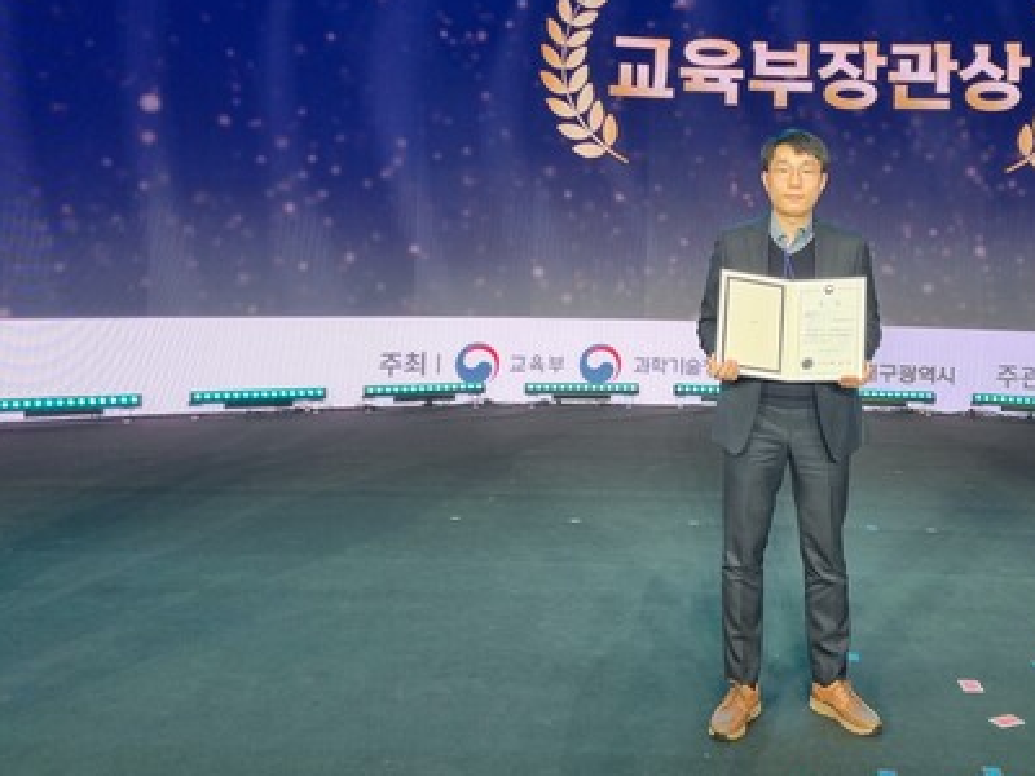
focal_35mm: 39
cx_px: 727
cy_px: 220
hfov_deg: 46.7
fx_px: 1166
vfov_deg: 36.2
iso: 50
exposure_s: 1/120
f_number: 1.8
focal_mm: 5.4
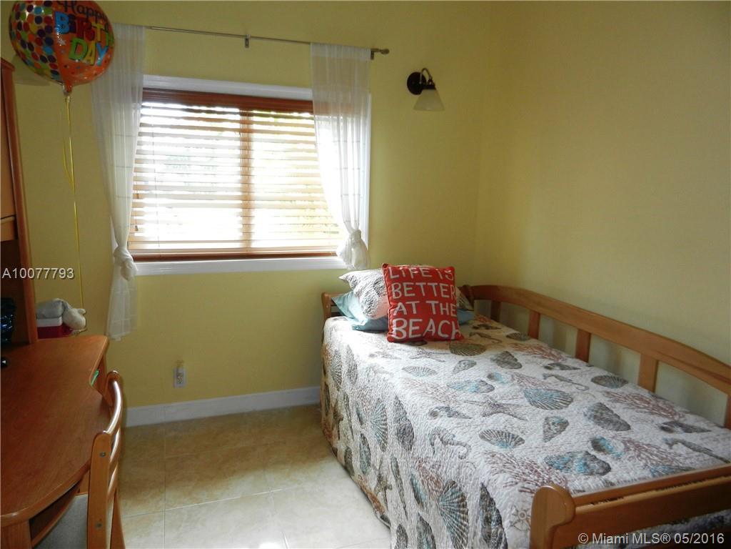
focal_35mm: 25
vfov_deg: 54.9
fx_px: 528
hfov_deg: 69.4
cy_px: 274
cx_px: 366
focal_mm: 4.5
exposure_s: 1/30
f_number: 3.5
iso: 200
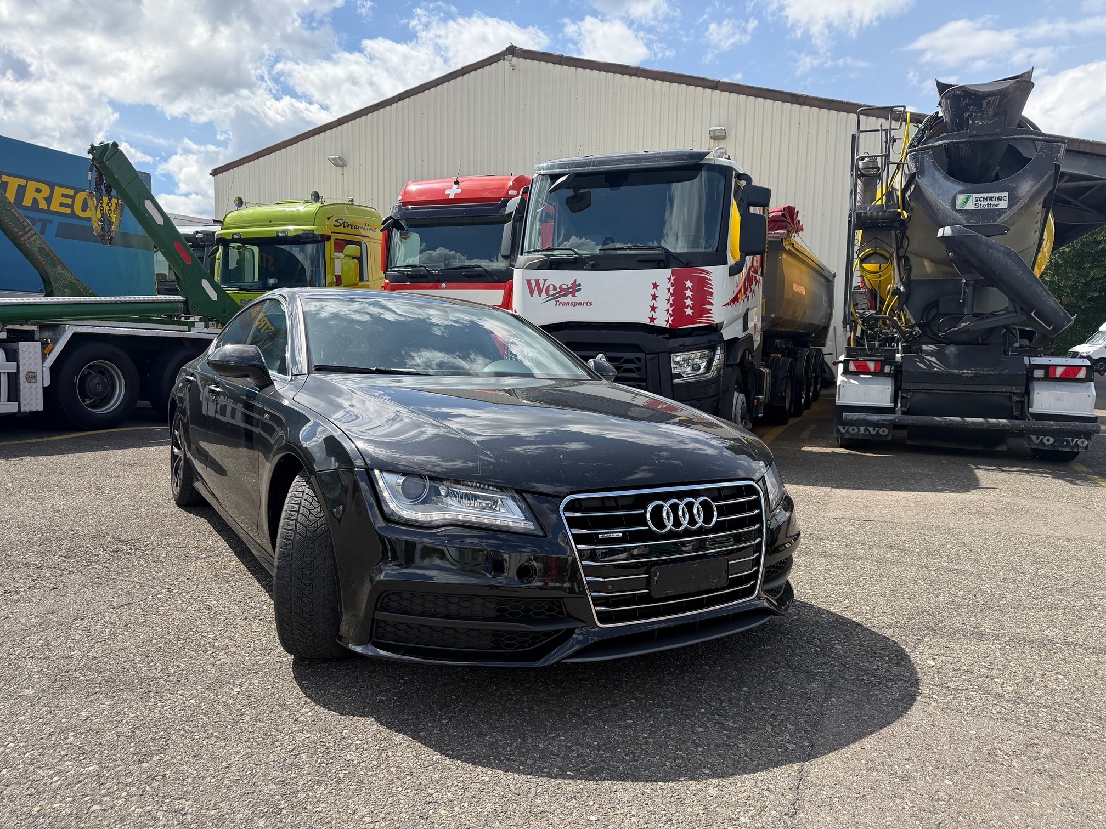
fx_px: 767
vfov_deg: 56.8
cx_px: 553
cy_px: 414
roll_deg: -1.7
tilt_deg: -6.5
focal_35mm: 24
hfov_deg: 71.6
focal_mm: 6.76
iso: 100
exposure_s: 1/3953
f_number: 1.78
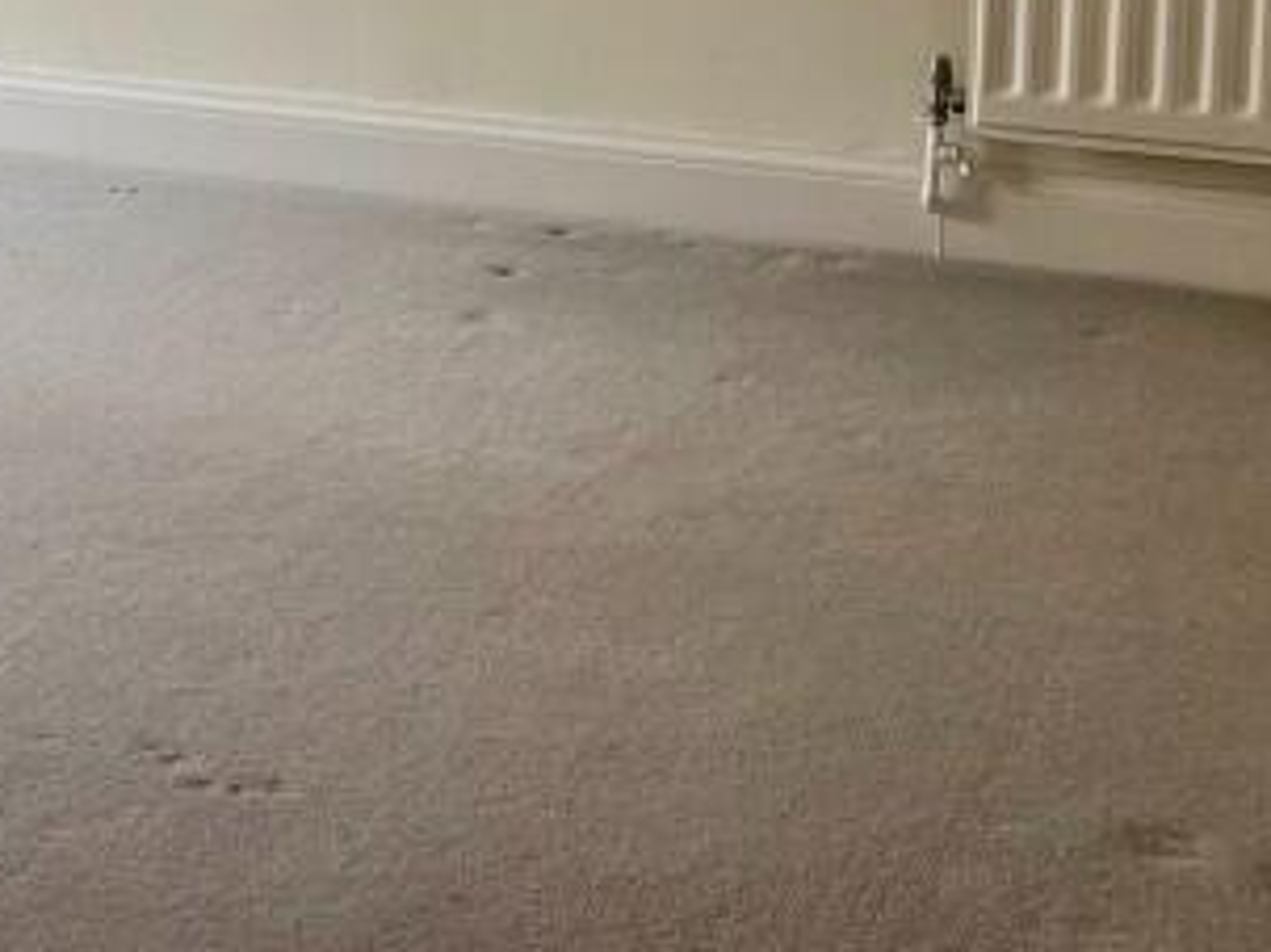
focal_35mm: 88
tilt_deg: -10.2
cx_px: -398
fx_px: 3230
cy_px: -55
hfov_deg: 20.3
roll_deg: +1.9
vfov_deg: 16.3
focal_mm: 5.7
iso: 50
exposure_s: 1/121
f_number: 1.5
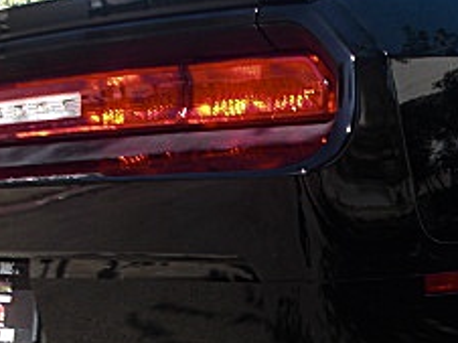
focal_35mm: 102
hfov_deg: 18.9
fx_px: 1348
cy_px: 302
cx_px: 415
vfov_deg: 14.3
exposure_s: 1/200
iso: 50
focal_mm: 6.3
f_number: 2.8
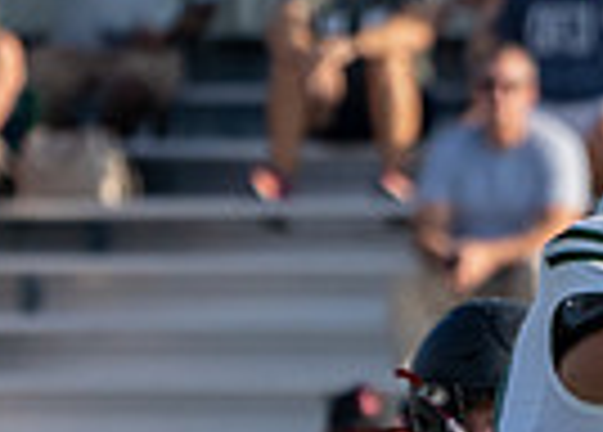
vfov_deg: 1.0
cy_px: 848
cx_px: 984
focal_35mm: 1424
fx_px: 24412
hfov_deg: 1.4
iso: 250
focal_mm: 253
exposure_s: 1/1250
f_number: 5.6
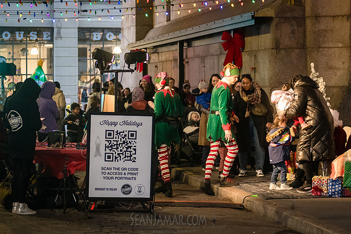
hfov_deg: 19.6
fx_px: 1014
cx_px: 183
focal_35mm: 104
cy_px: 108
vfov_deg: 13.2
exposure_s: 1/160
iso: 6400
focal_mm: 80
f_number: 3.2
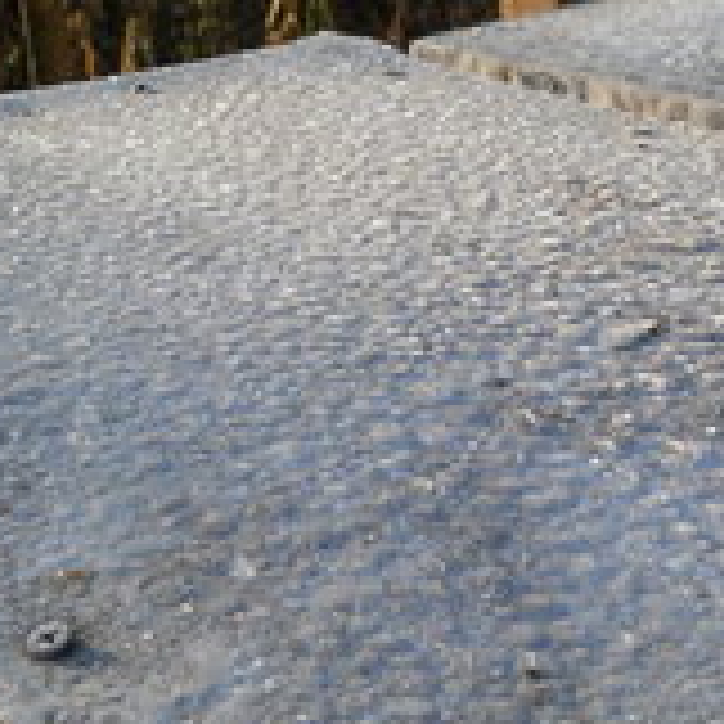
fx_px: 1869
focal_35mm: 79
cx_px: 513
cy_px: 304
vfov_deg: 21.9
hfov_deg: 21.8
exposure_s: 1/200
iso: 80
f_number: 5.5
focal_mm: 6.72
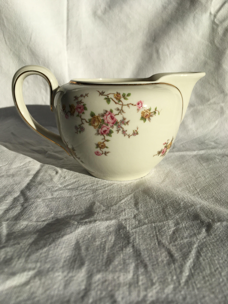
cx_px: 114
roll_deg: -2.1
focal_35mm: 29
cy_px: 152
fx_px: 255
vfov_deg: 61.7
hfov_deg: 48.2
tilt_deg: -20.5
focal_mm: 4.15
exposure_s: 1/3205
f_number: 2.2
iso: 25
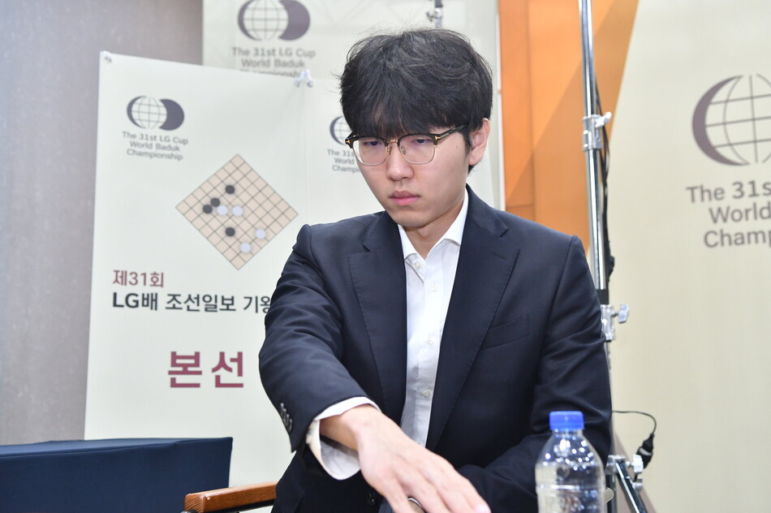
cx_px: 386
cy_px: 256
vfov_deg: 29.2
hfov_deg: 42.8
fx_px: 984
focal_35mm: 46
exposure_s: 1/160
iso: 1000
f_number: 4
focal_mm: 31
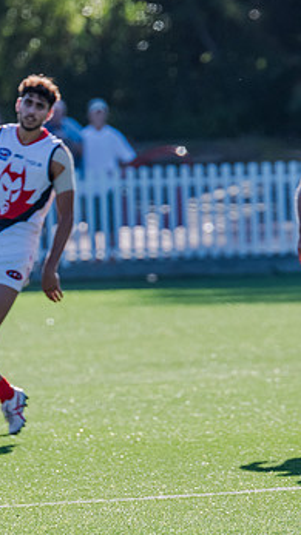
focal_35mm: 927
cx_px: -109
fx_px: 13163
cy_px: 294
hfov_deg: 1.3
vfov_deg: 2.3
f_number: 8
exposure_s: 1/1600
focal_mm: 420
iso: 800
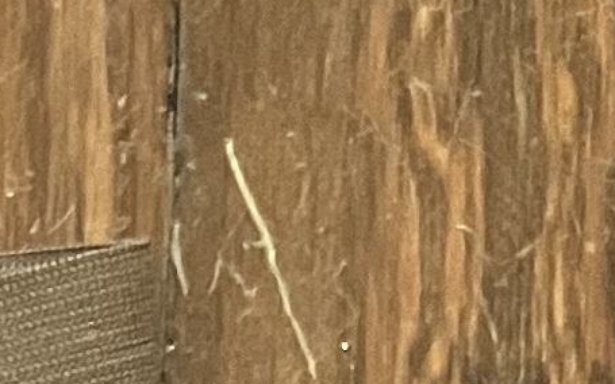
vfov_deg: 4.5
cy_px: 1656
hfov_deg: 7.4
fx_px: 4406
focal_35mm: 263
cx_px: -961
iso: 320
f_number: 1.8
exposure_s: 1/48
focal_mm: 3.99
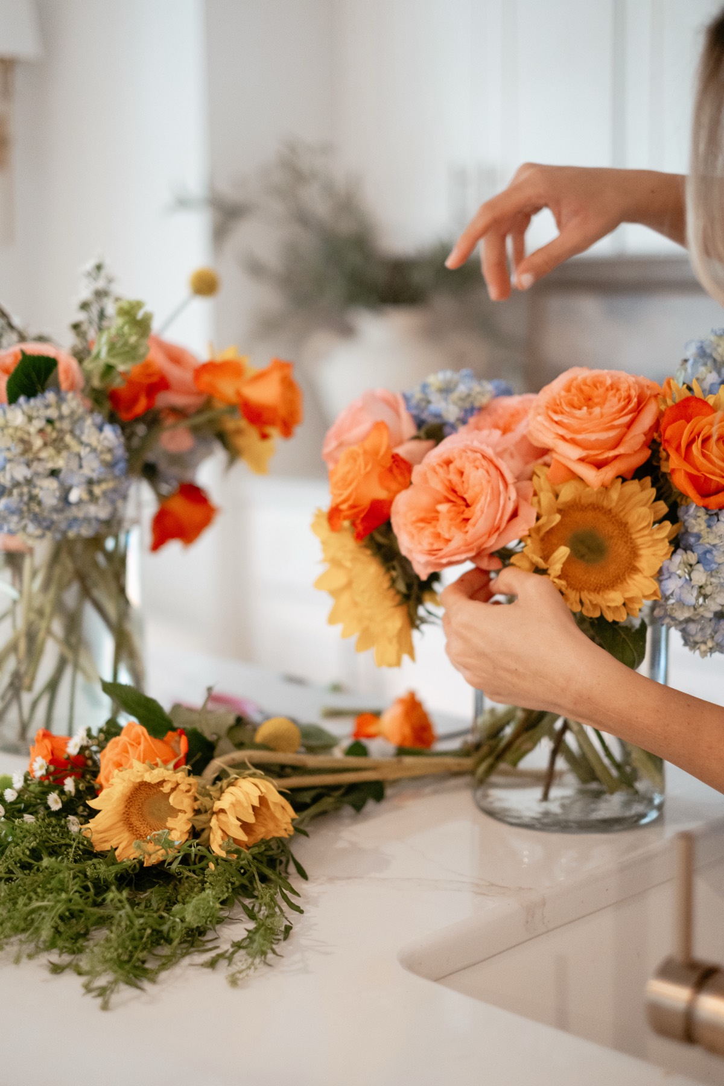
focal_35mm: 53
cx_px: 362
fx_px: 1599
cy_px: 543
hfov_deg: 25.5
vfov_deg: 37.5
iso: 1000
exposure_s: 1/250
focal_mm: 35
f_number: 1.4
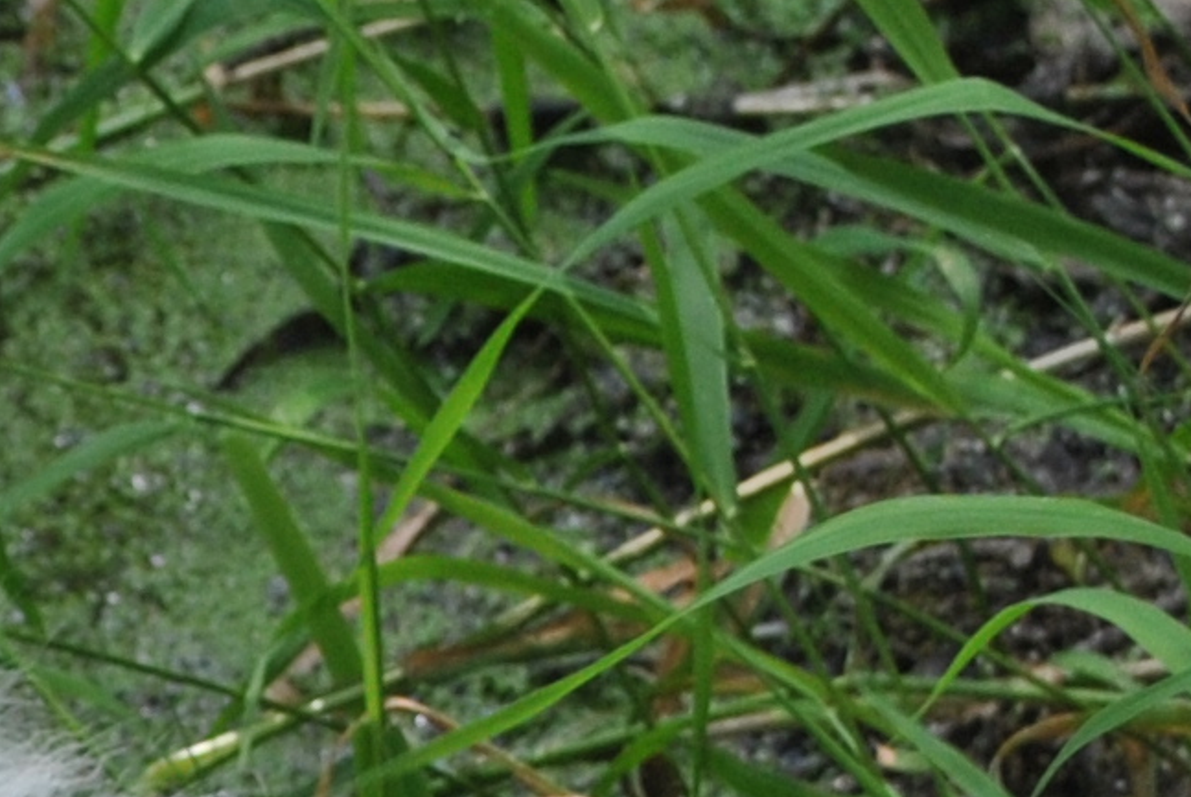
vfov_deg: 4.0
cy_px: 1631
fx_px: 11294
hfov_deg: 5.9
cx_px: -836
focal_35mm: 341
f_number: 5
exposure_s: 1/100
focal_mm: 38
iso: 200
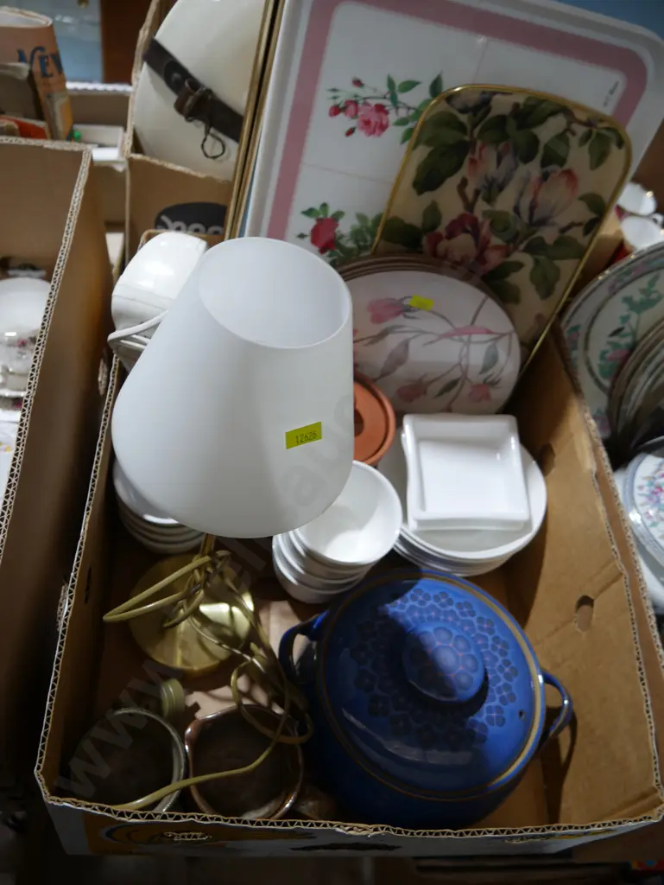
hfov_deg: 49.8
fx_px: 716
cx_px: 332
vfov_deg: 63.4
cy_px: 442
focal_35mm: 28
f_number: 3.5
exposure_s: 1/60
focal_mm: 14
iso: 250
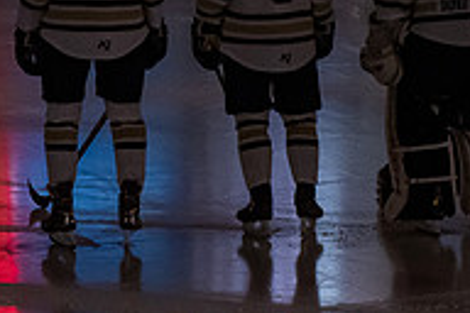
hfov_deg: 6.5
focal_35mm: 317
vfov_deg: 4.3
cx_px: 12
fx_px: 4138
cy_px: -155
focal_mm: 70
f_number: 2.8
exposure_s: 1/125
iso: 2500
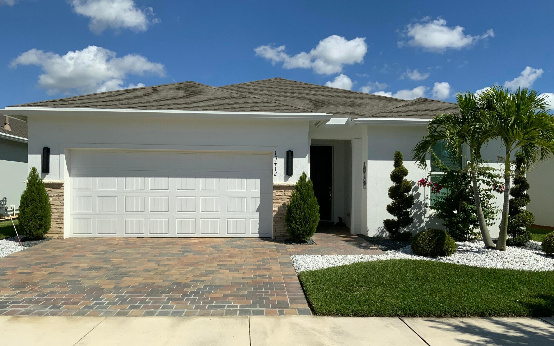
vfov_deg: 40.5
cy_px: 195
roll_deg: -2.0
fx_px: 468
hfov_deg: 61.2
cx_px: 275
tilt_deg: +0.1
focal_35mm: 31
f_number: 1.8
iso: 20
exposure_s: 1/4785
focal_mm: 3
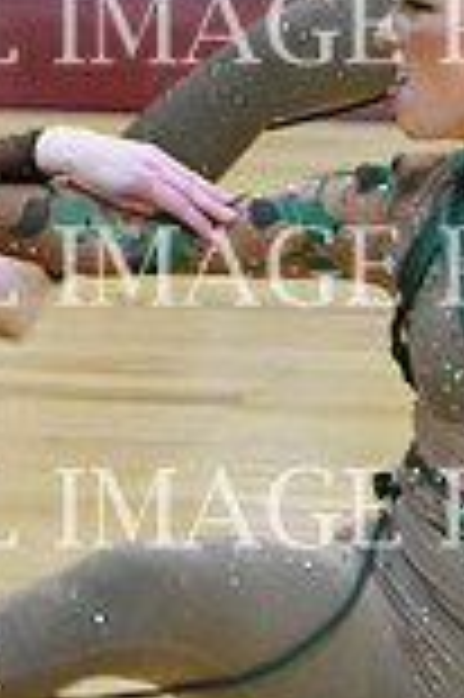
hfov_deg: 1.6
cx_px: 408
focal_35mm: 868
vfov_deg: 2.4
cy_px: 387
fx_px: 16818
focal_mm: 155
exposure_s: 1/400
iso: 3200
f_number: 2.8
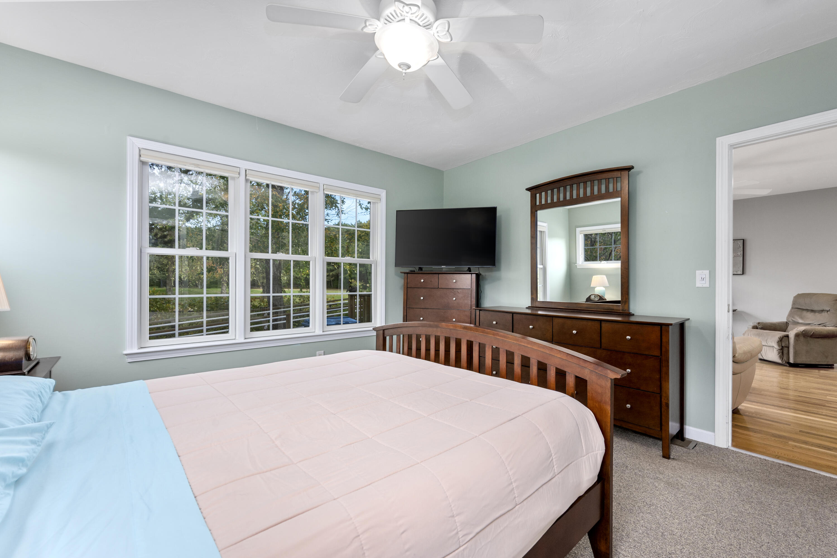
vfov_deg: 77.3
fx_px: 349
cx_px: 418
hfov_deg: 100.4
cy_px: 279
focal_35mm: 15
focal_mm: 15
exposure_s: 1/5
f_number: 8
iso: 320
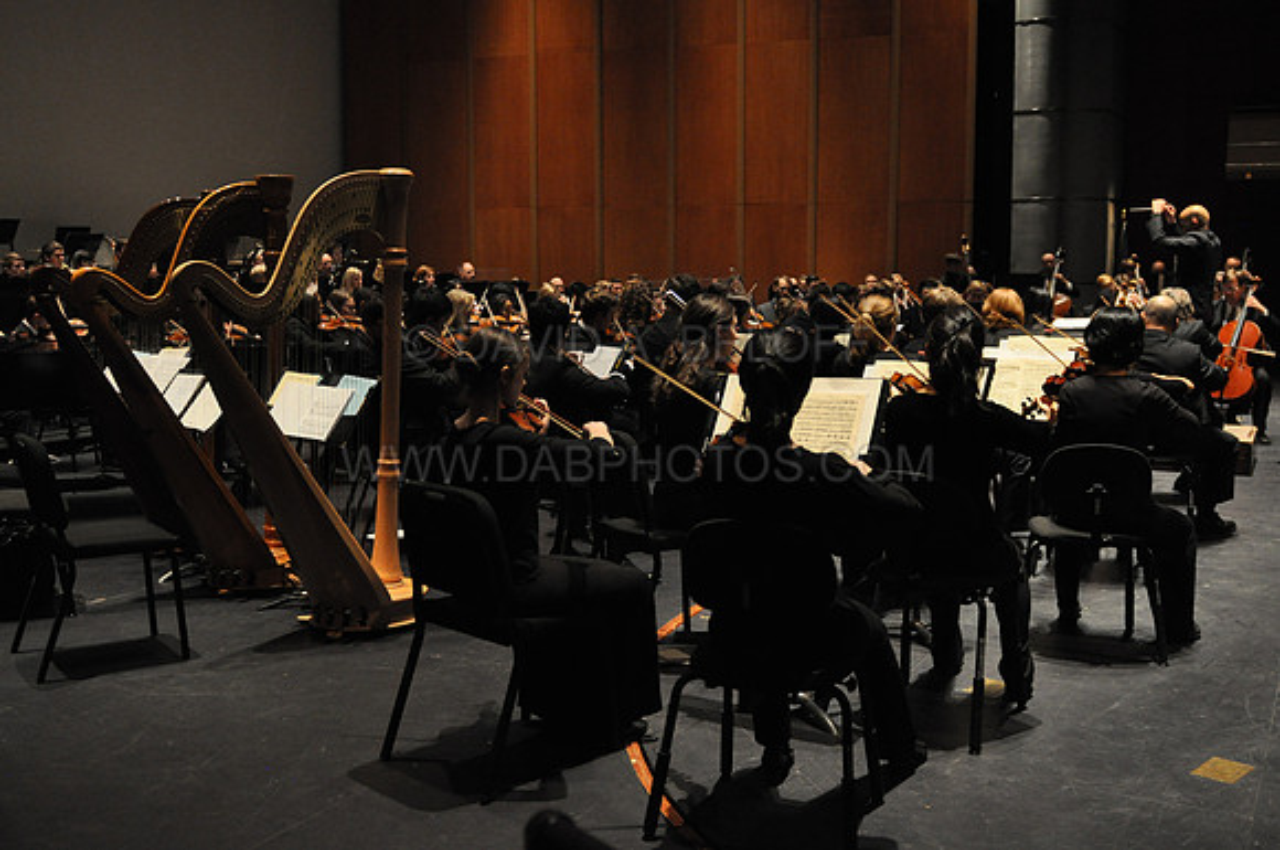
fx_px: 1278
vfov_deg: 36.8
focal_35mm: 36
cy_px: 425
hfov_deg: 53.2
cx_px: 640
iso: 1600
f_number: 2.8
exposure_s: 1/250
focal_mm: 24
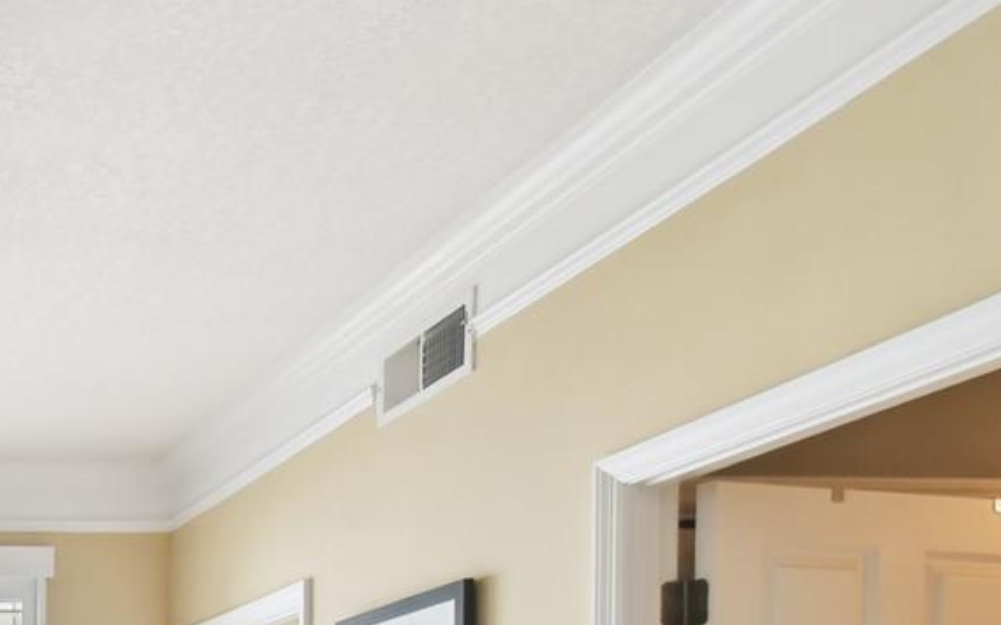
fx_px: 1172
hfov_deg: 34.3
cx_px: -273
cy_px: 819
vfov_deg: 25.5
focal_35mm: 43
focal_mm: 10
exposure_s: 1/40
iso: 100
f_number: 7.1
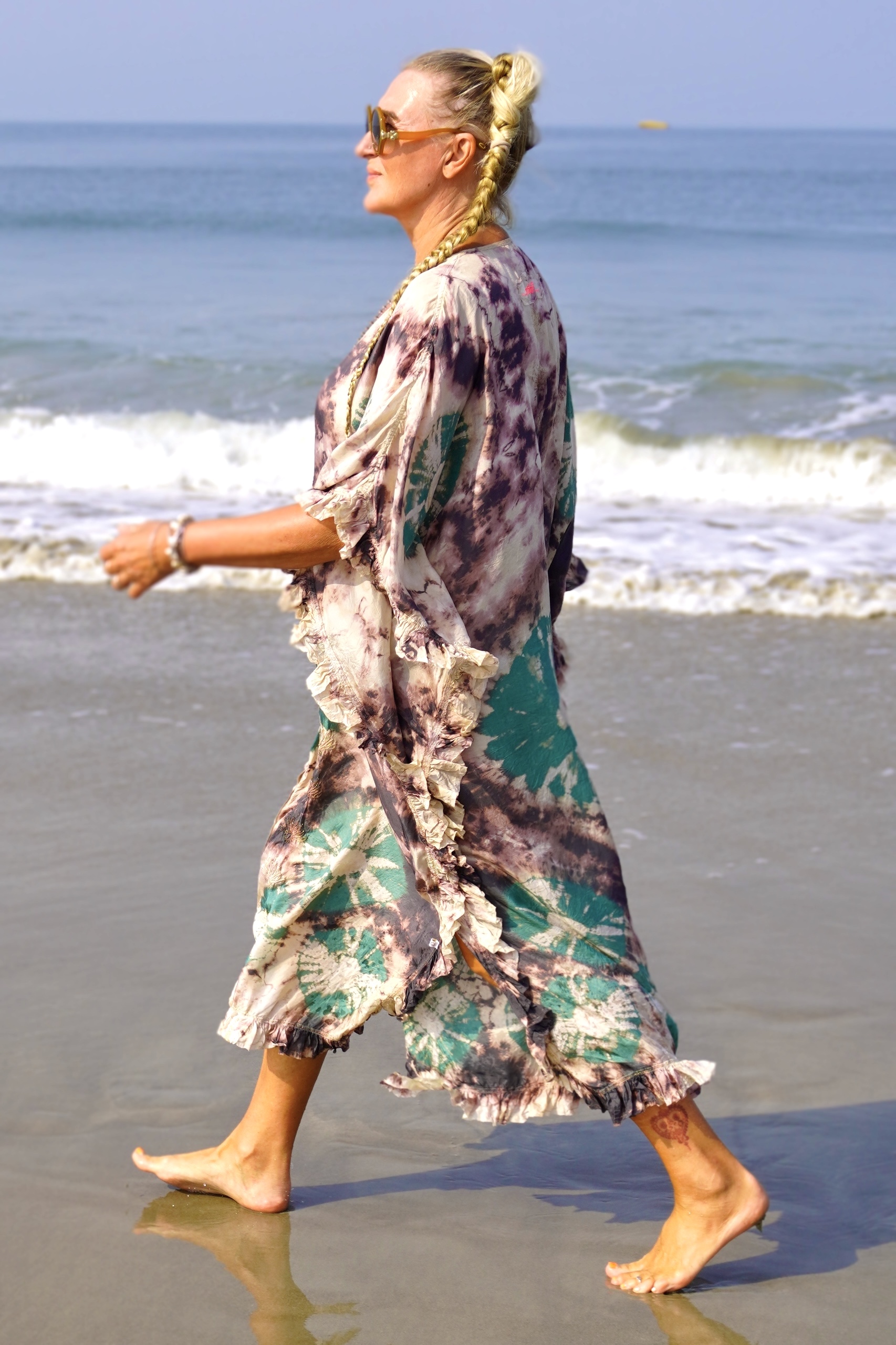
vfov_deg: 42.3
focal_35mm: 46
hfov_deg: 28.9
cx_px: 448
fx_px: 1736
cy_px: 672
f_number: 5.6
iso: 100
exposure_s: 1/640
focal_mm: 31
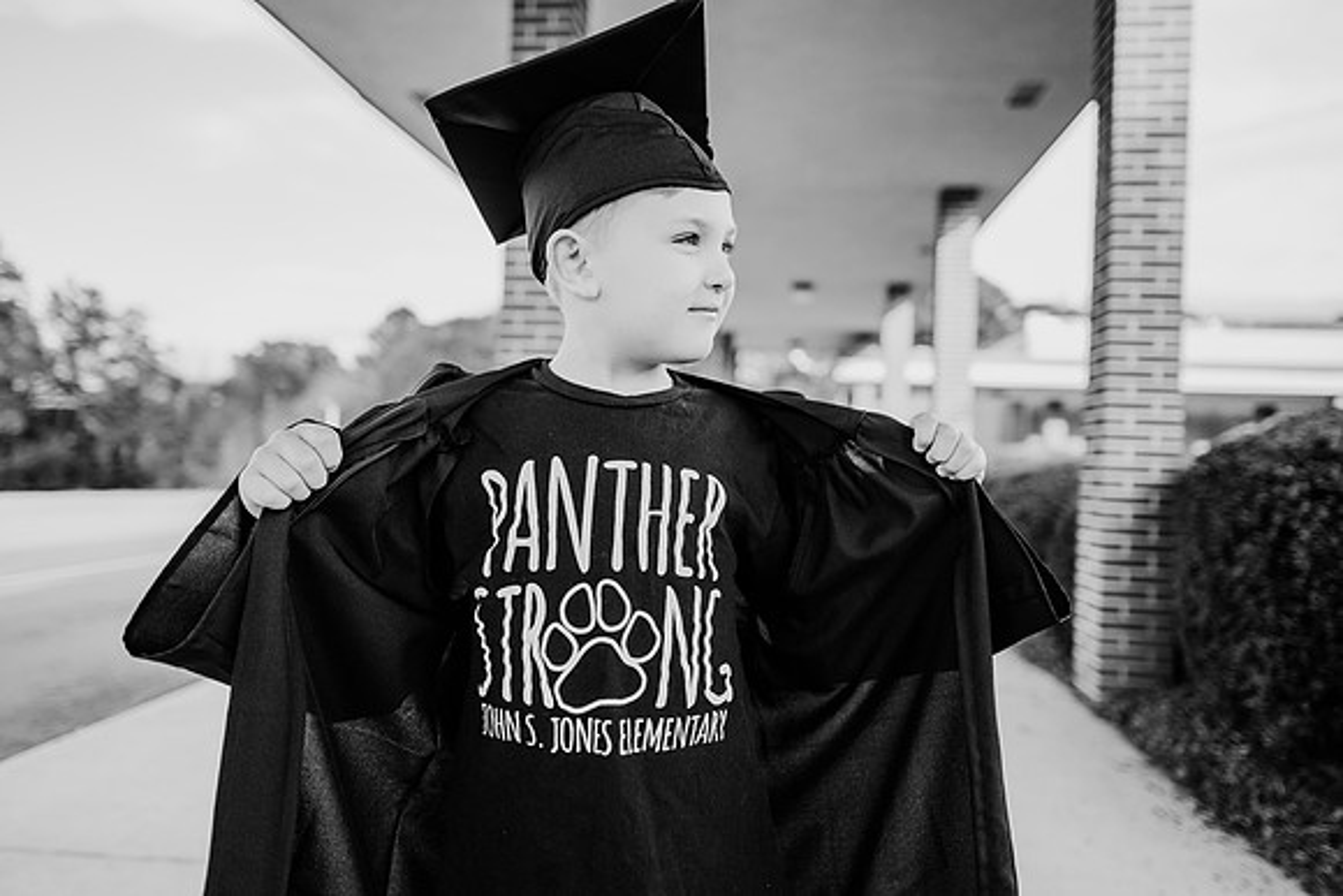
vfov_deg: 53.2
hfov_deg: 73.7
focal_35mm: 24
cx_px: 672
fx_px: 896
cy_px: 448
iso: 160
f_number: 2.2
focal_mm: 24
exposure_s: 1/400
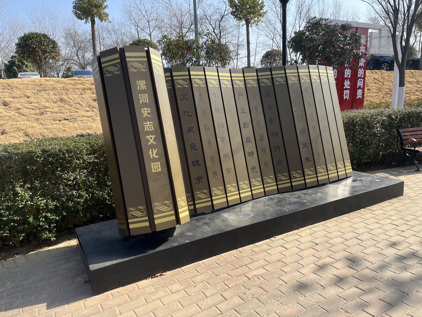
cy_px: 158
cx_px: 211
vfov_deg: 53.1
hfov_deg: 67.3
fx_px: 317
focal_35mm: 26
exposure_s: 1/1536
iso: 50
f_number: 1.6
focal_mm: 5.1
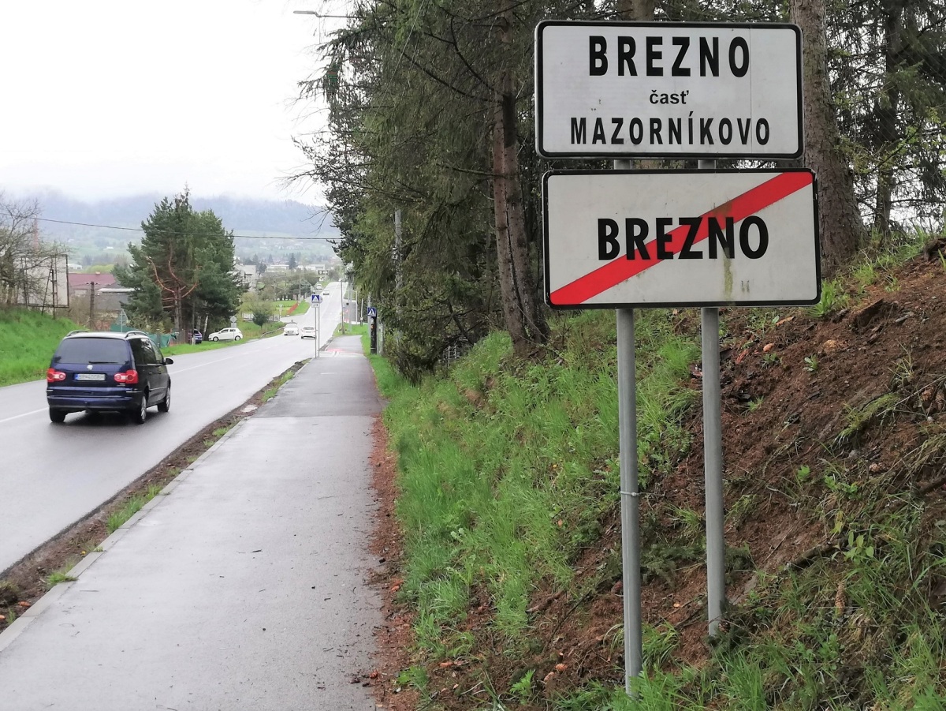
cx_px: 473
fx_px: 711
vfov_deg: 53.1
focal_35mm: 26
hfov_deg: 67.3
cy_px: 356
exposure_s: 1/113
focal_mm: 3.81
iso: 50
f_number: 2.2
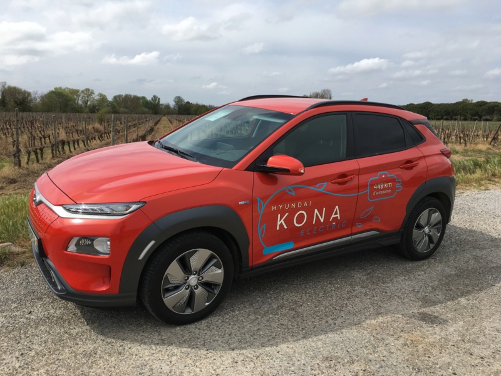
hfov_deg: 61.7
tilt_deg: -9.1
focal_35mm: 29
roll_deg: -1.3
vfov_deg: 48.2
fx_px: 420
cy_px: 188
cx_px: 250
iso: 25
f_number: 2.2
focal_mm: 4.15
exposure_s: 1/1923
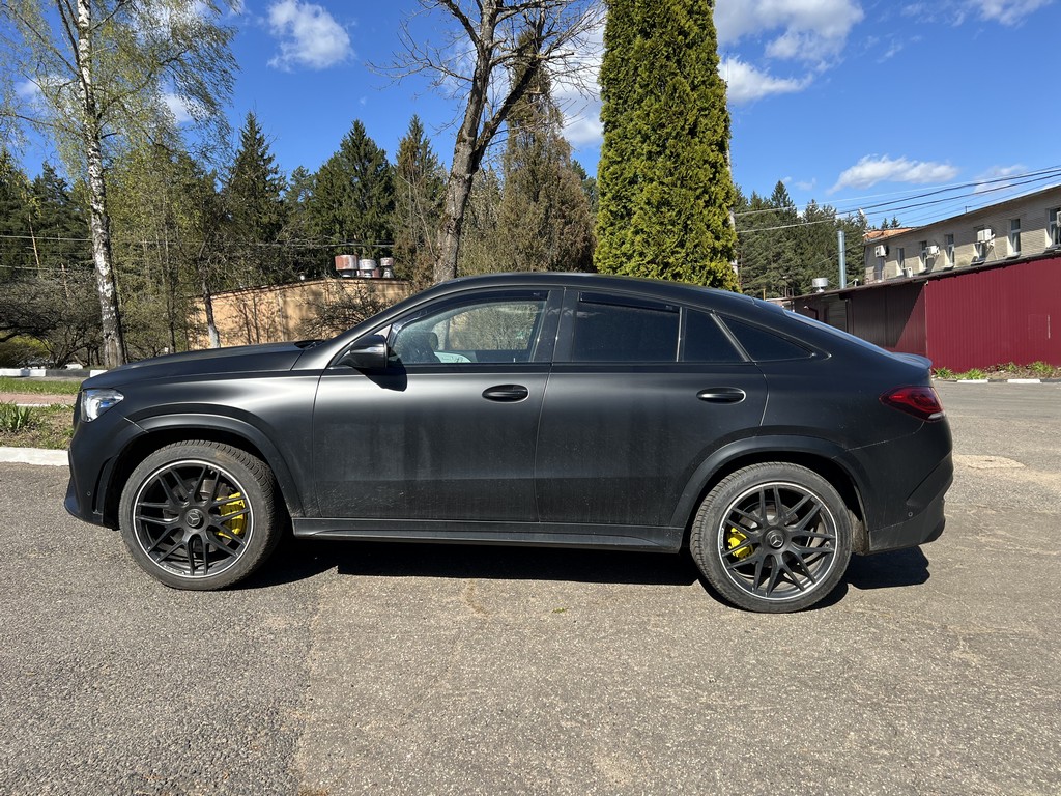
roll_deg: +4.1
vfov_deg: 53.1
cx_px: 530
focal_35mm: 26
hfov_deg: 67.3
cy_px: 398
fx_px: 797
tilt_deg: -4.6
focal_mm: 5.7
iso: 50
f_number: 1.5
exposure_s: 1/2632
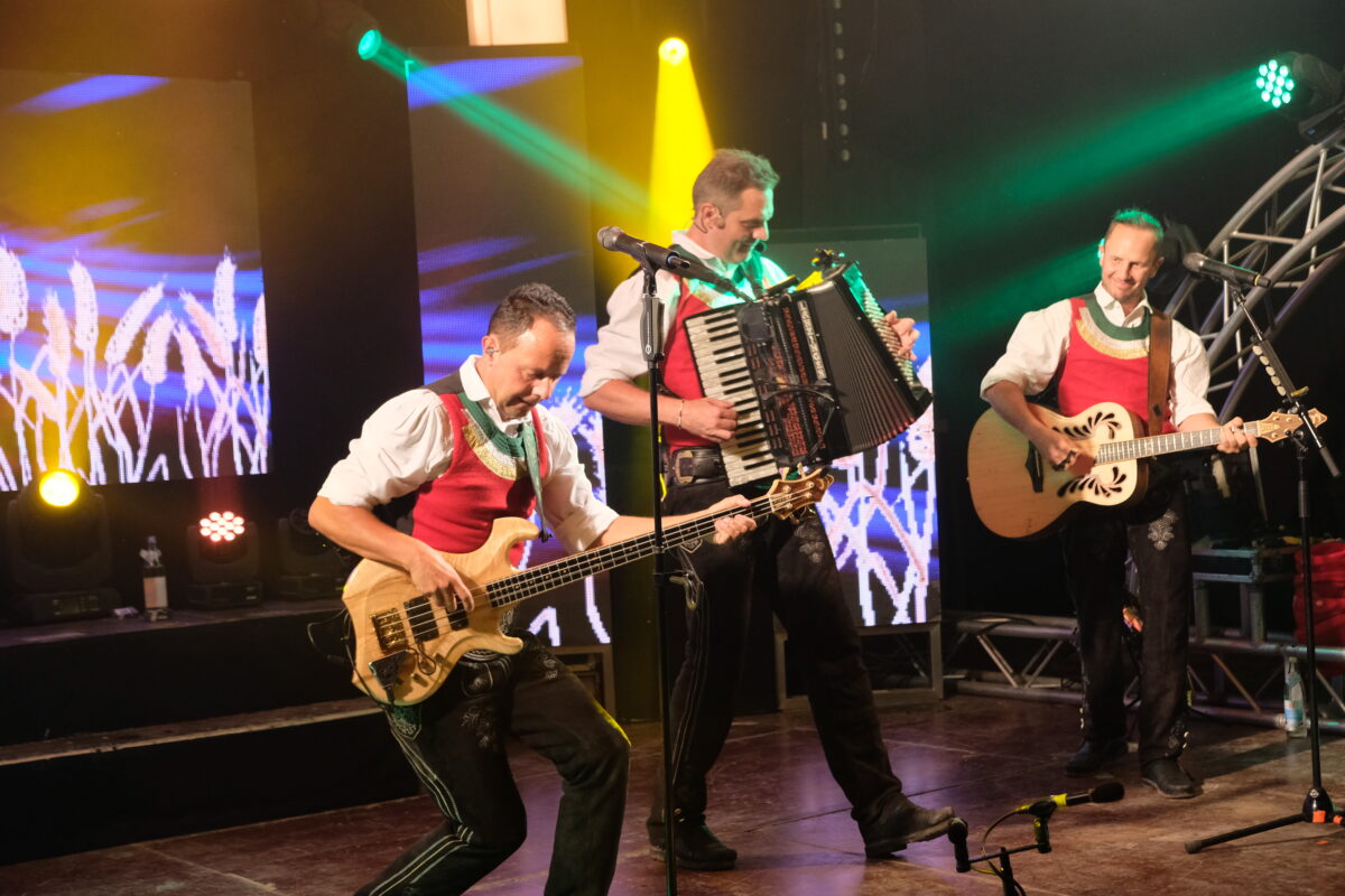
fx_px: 2092
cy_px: 448
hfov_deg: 35.6
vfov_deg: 24.2
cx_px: 672
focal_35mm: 56
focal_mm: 37.4
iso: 1600
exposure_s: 1/100
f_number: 3.6
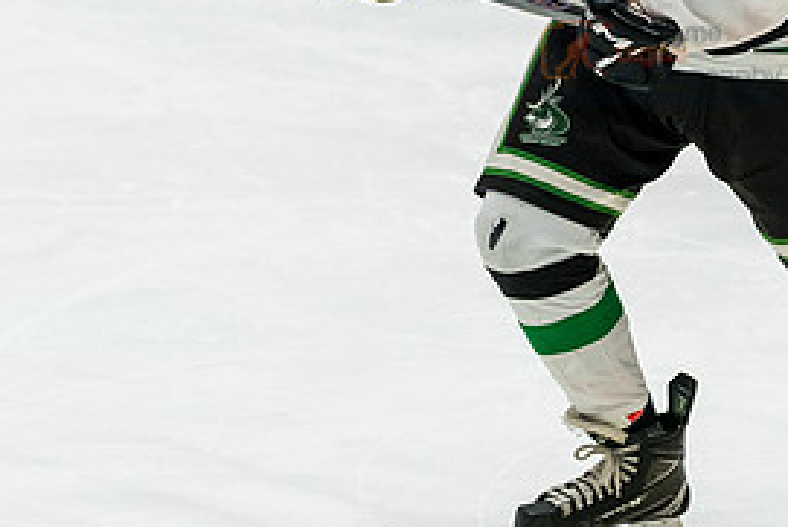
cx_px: 652
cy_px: 3
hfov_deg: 6.0
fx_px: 7512
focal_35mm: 343
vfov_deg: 4.0
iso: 2000
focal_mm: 79
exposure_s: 1/1000
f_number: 2.8
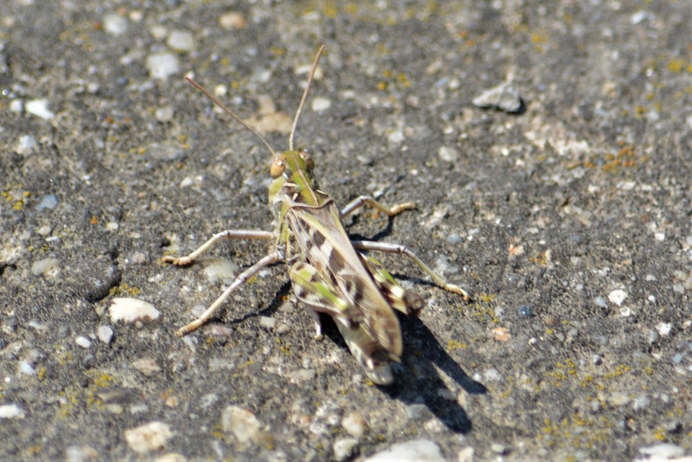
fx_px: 8652
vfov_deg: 3.1
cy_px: 231
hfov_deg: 4.6
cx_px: 346
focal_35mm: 450
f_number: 8
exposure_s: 1/200
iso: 100
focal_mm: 300
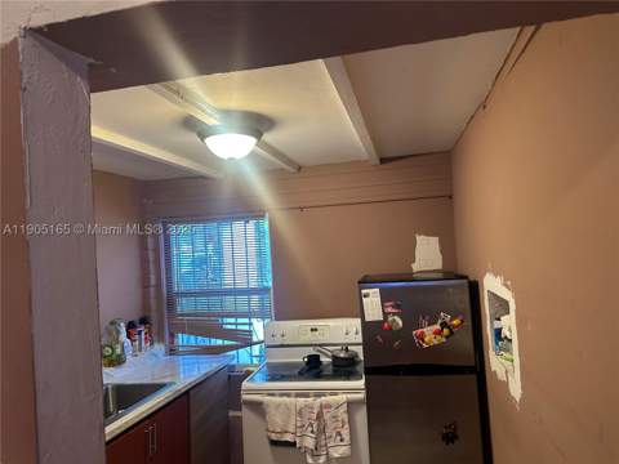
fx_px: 429
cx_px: 310
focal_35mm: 24
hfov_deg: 71.6
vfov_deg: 56.8
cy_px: 232
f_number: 1.78
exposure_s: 1/60
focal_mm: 6.86
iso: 320
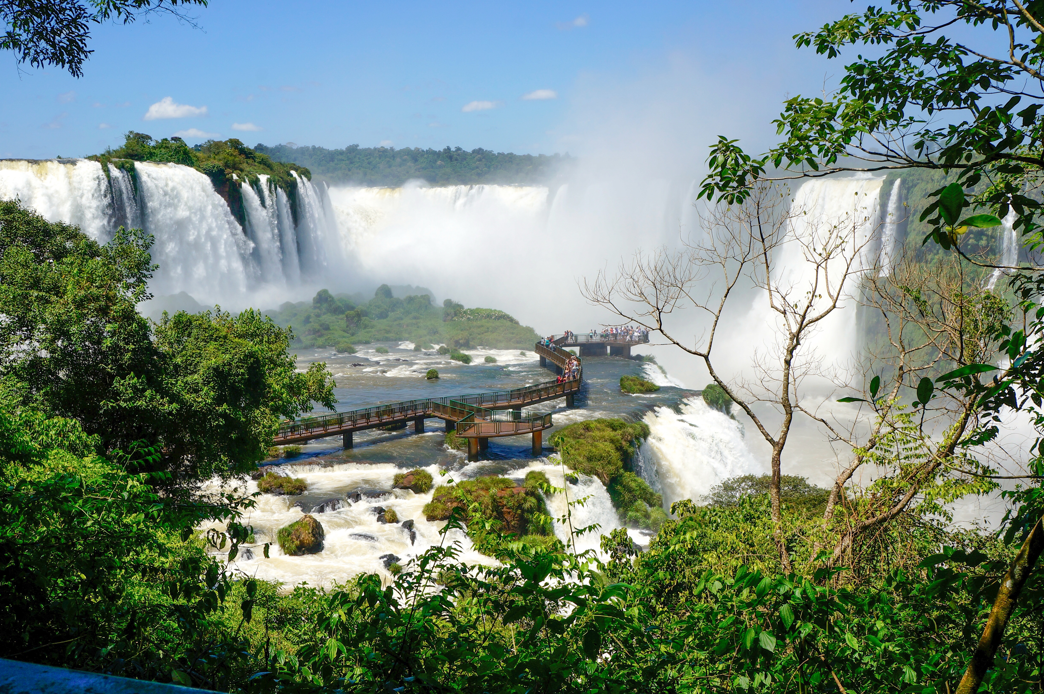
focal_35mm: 42
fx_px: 1217
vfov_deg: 31.8
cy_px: 347
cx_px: 522
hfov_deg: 46.4
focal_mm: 28
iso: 100
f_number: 13
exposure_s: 1/160
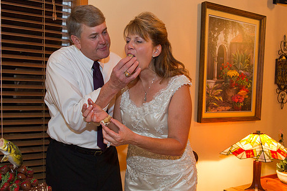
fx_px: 311
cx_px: 133
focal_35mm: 39
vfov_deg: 34.1
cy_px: 106
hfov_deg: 49.5
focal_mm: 31
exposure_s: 1/40
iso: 2000
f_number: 5
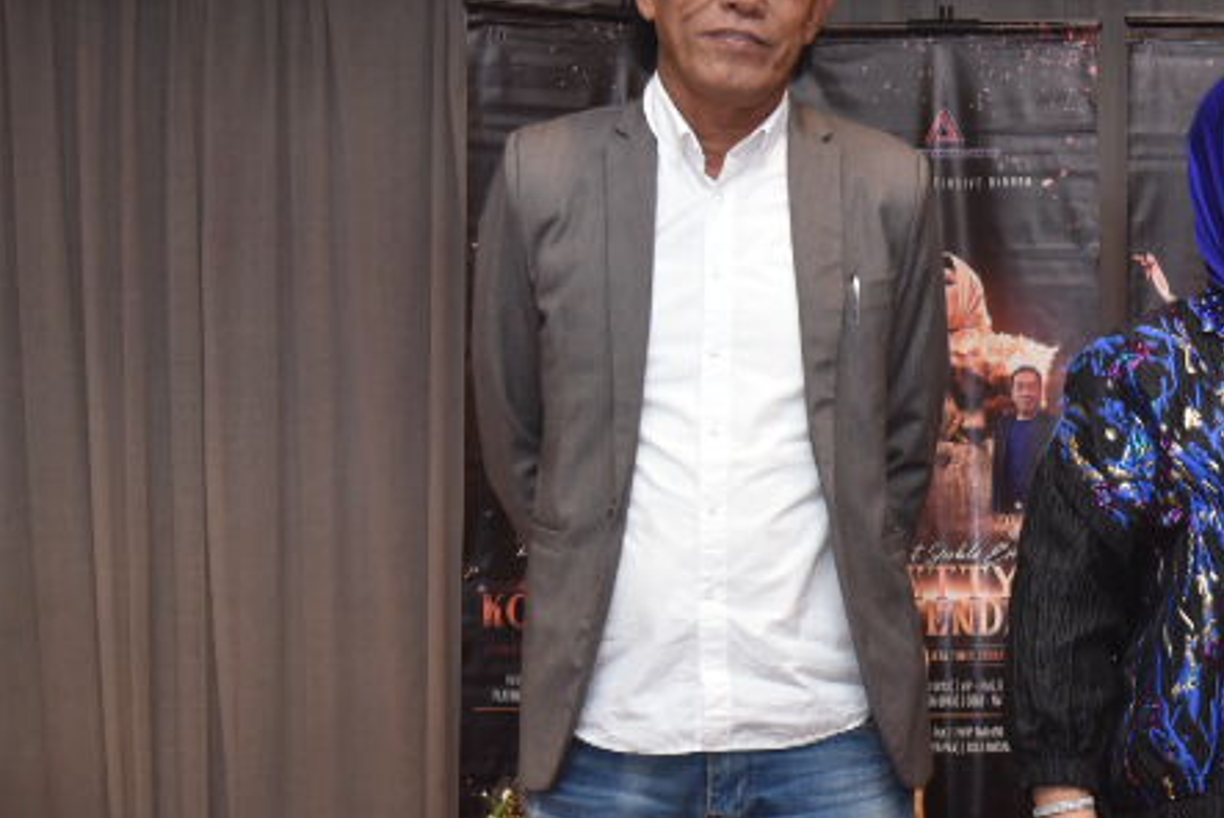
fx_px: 3130
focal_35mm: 92
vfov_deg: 14.8
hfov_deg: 21.2
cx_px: 1279
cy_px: 685
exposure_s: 1/80
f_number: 5
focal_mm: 34
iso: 2000
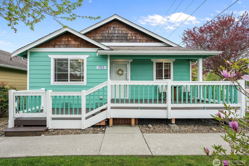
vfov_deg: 70.4
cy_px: 81
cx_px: 118
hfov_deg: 93.2
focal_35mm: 17
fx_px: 118
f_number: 8
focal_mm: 16
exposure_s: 1/60
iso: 200
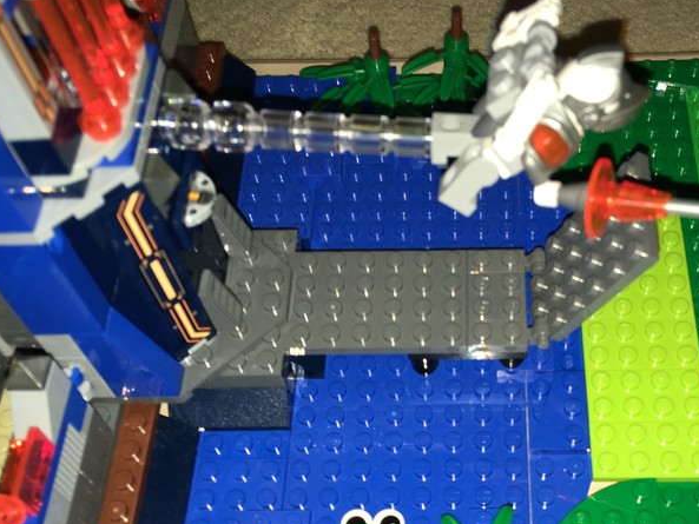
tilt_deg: -60.6
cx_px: 462
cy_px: 372
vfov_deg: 32.5
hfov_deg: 42.4
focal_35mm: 44
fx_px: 889
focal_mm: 4.15
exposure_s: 1/34
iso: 25
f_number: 2.2
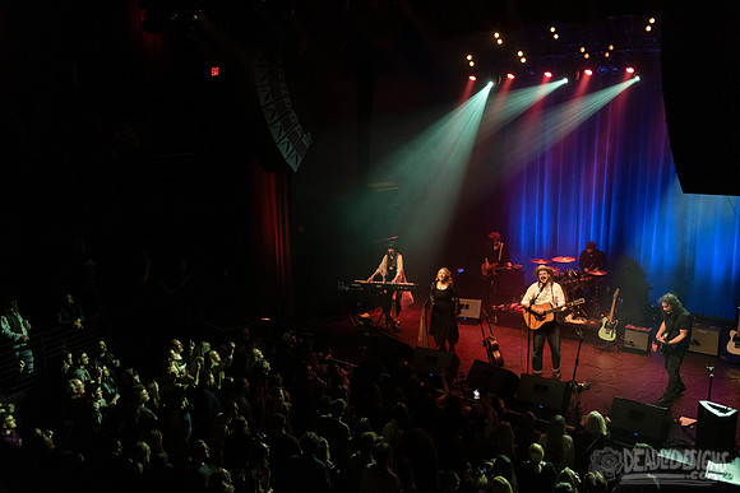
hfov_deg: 58.7
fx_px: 658
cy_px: 246
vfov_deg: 41.1
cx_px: 370
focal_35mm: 32
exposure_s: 1/160
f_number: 3.2
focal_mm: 32
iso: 2500
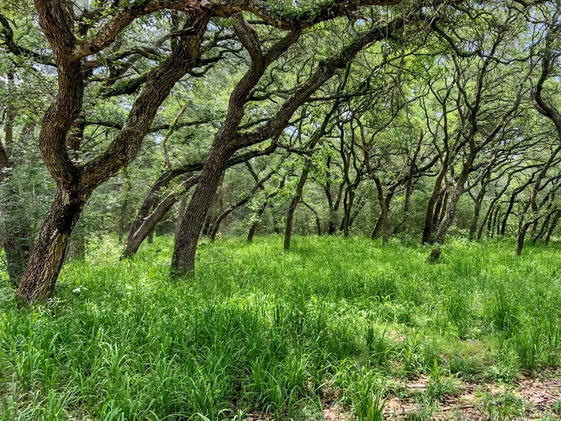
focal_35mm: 35
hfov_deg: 51.6
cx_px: 374
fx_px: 567
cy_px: 192
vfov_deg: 40.7
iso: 25
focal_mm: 4.25
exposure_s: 1/230
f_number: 1.8
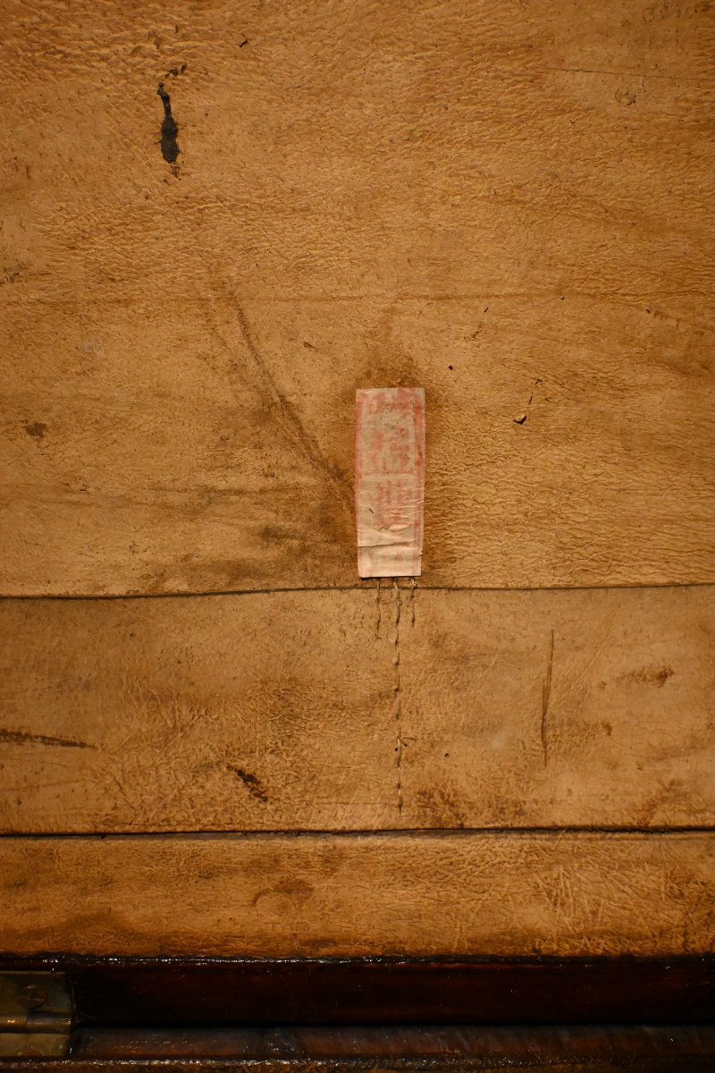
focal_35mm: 31
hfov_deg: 42.6
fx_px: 916
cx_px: 358
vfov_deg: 60.7
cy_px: 536
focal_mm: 20.5
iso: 6400
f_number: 11
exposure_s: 1/500
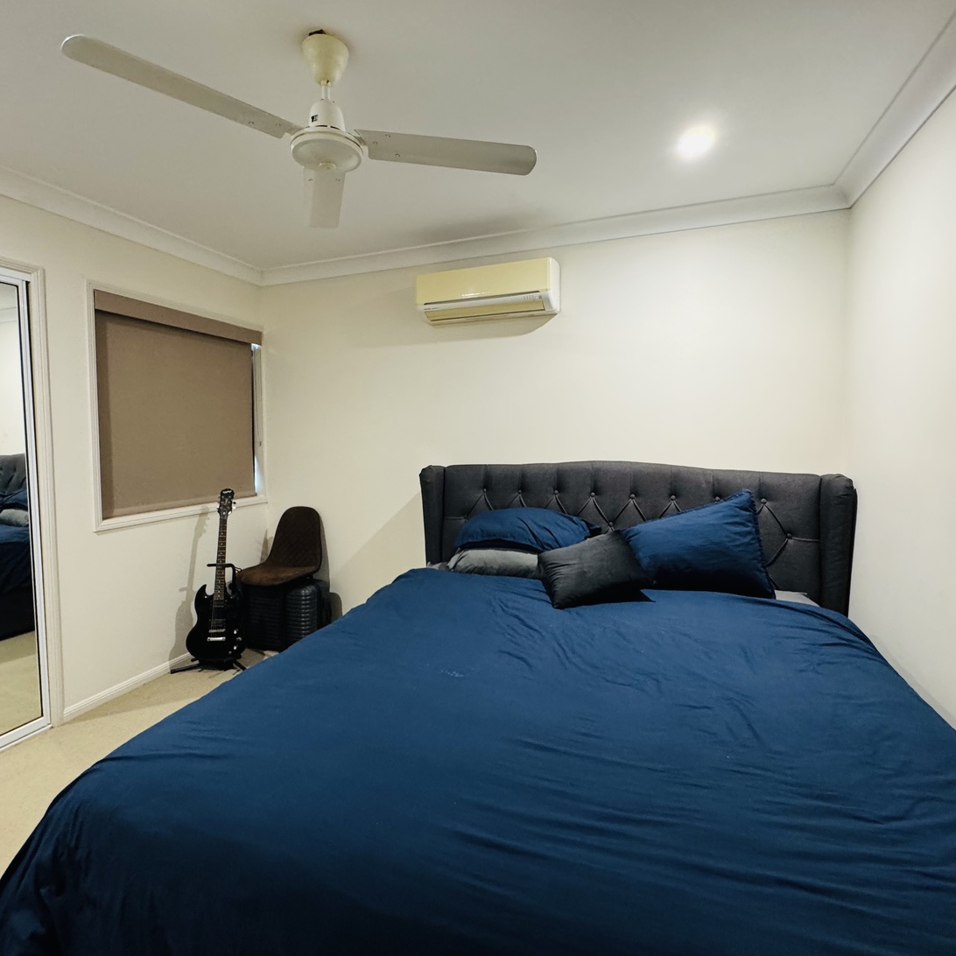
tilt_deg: -3.6
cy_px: 465
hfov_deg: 83.9
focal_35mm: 17
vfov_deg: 83.9
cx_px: 455
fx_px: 531
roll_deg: +0.7
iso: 320
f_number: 2.2
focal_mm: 2.22
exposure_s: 1/50
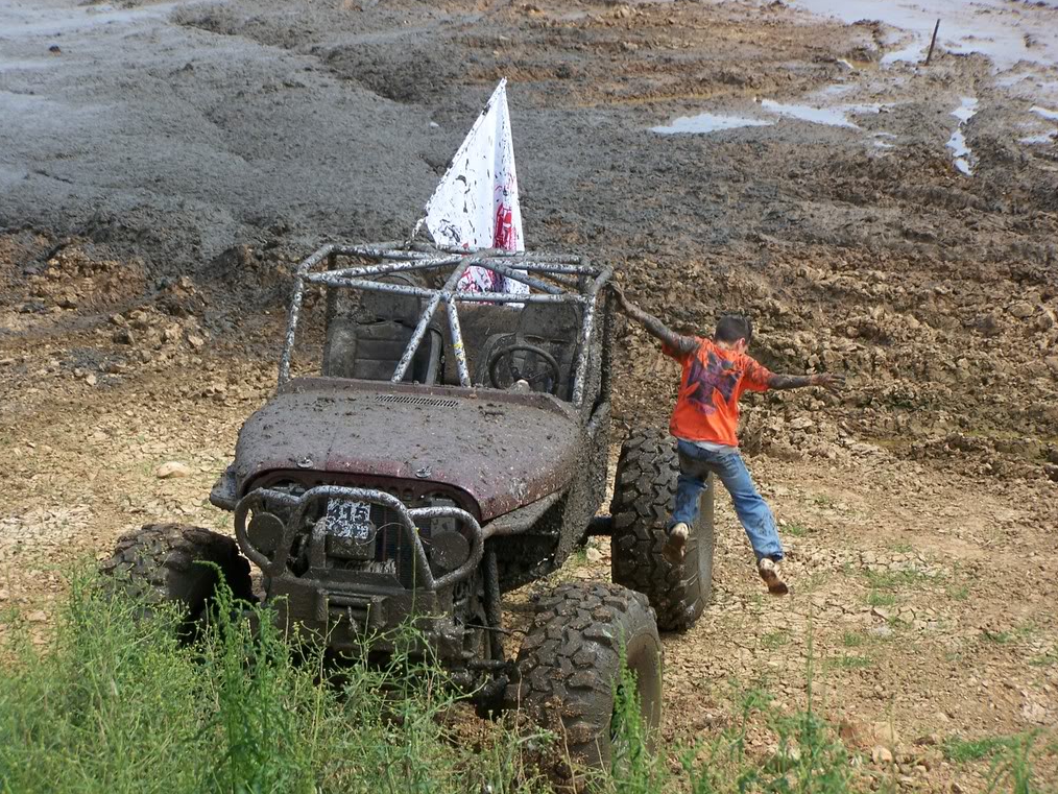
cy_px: 395
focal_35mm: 106
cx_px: 527
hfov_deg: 18.5
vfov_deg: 14.0
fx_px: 3241
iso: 80
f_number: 3.2
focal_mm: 17.5
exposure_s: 1/800
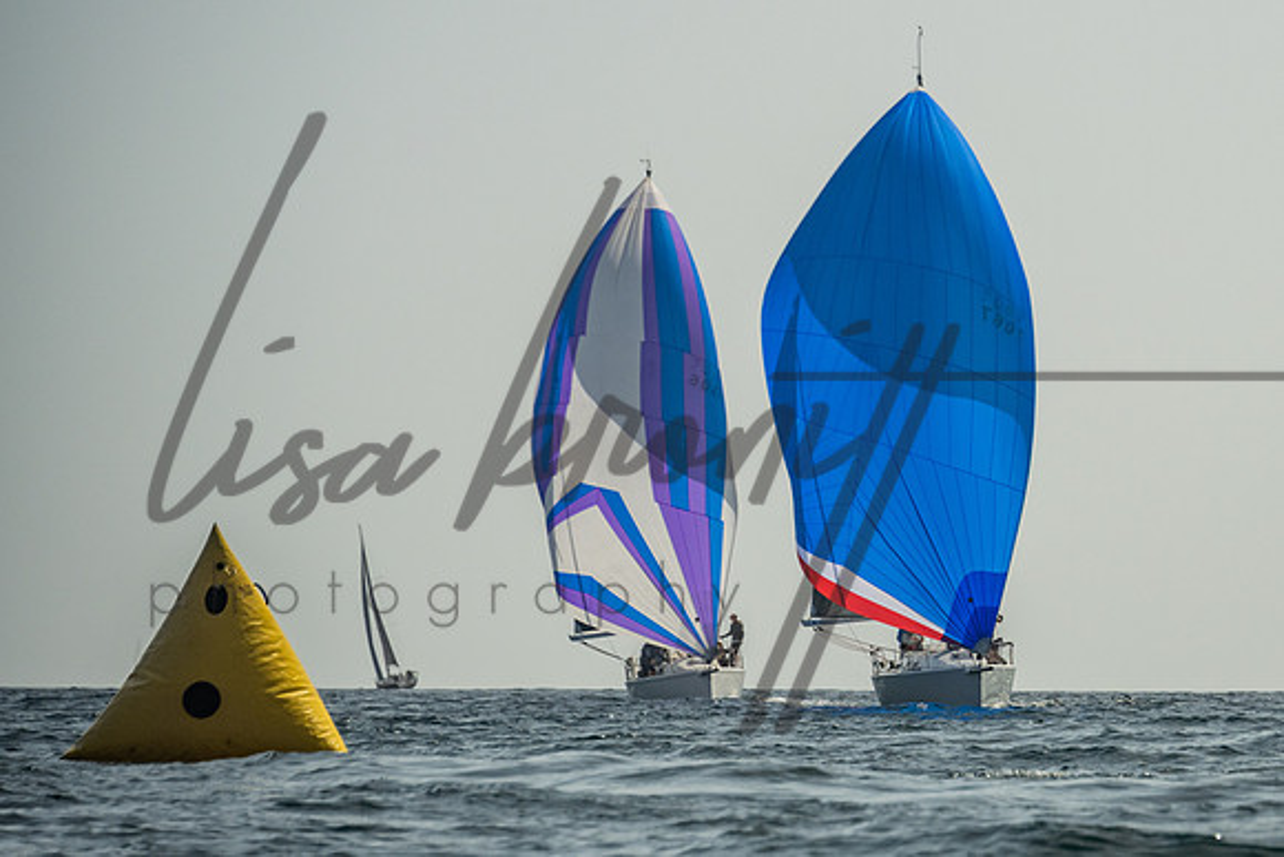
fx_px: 9971
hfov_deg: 7.4
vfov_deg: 4.9
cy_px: 388
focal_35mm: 279
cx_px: 935
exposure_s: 1/2500
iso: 320
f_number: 6.3
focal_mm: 185
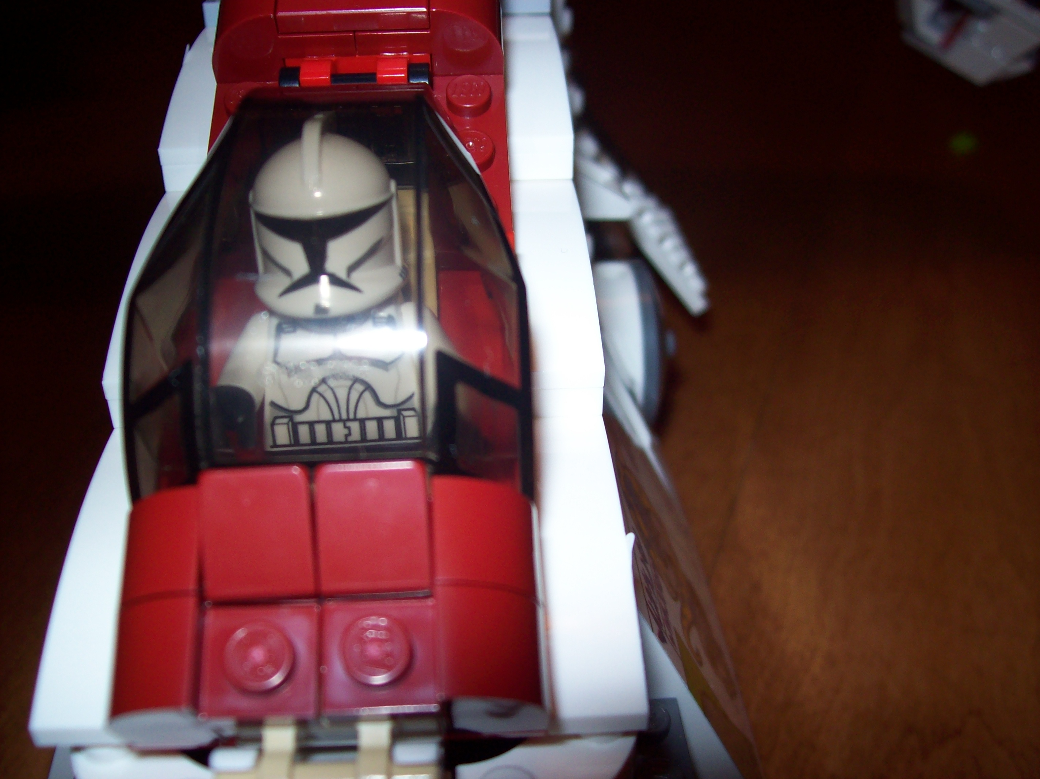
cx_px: 520
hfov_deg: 51.4
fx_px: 1081
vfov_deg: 39.6
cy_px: 390
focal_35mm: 36
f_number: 2.7
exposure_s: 1/64
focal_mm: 6
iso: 80
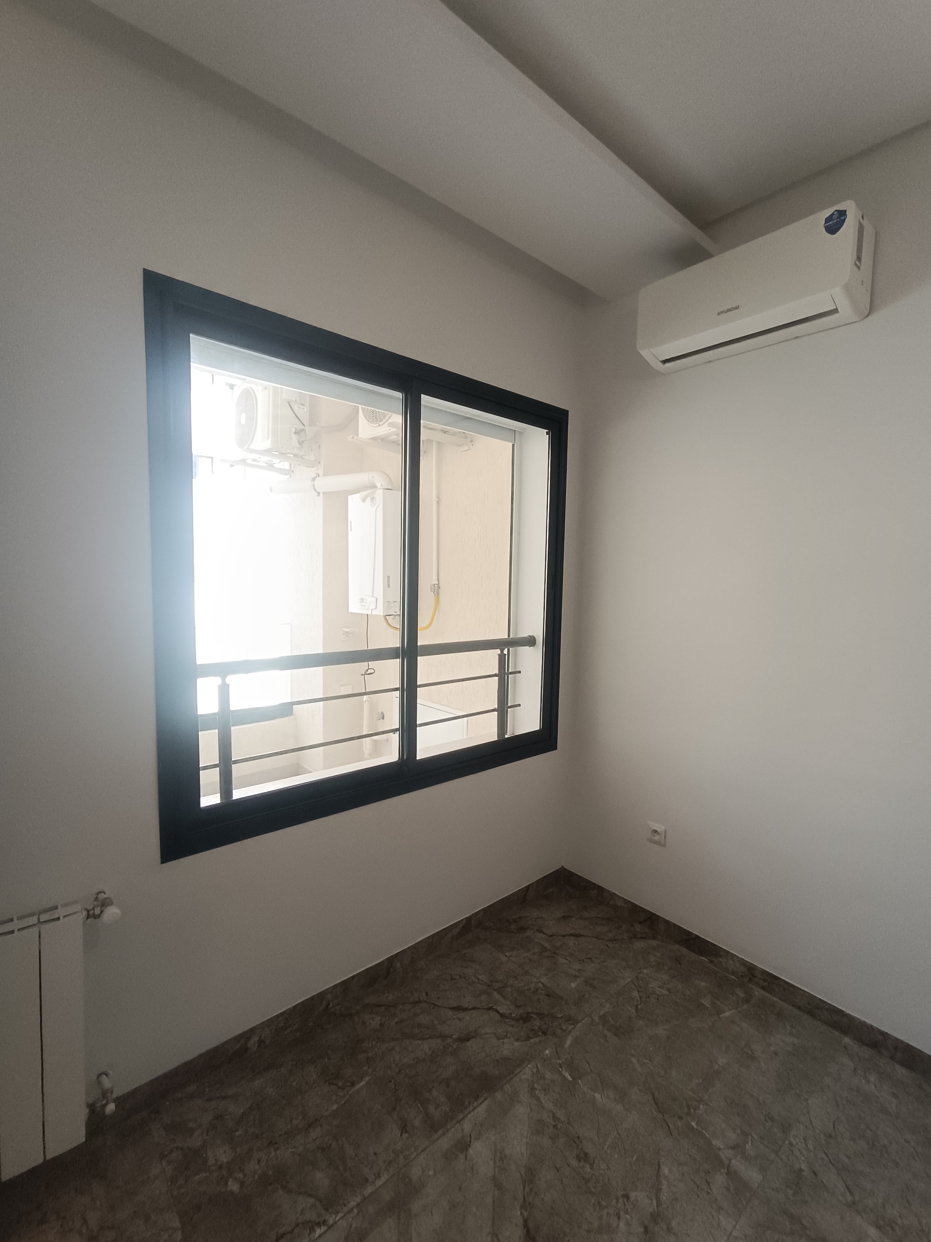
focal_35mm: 16
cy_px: 621
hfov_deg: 78.1
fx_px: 574
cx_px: 466
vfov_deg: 94.5
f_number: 2.2
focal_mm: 1.66
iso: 160
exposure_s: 1/100
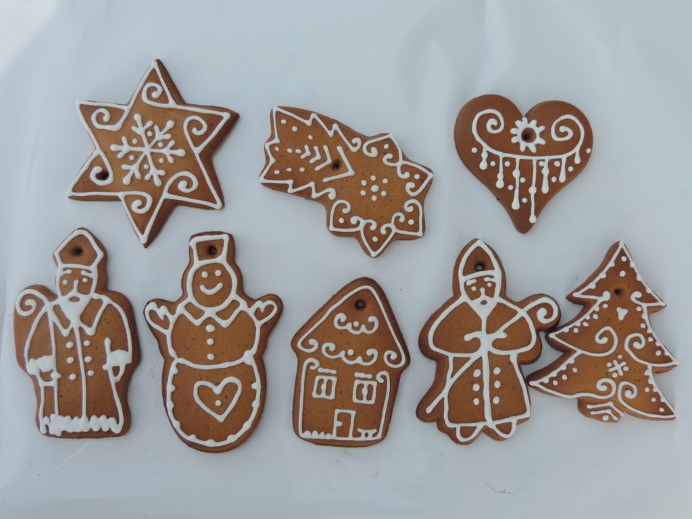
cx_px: 346
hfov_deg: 46.8
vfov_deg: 36.0
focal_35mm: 40
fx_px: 800
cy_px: 260
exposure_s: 1/400
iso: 80
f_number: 3.3
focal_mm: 7.1
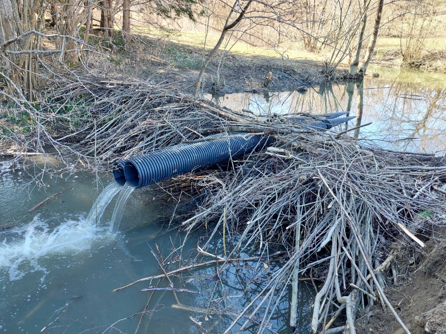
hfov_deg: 69.4
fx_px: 322
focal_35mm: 25
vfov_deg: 54.9
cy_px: 161
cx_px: 215
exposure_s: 1/100
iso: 64
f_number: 1.8
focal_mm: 5.23
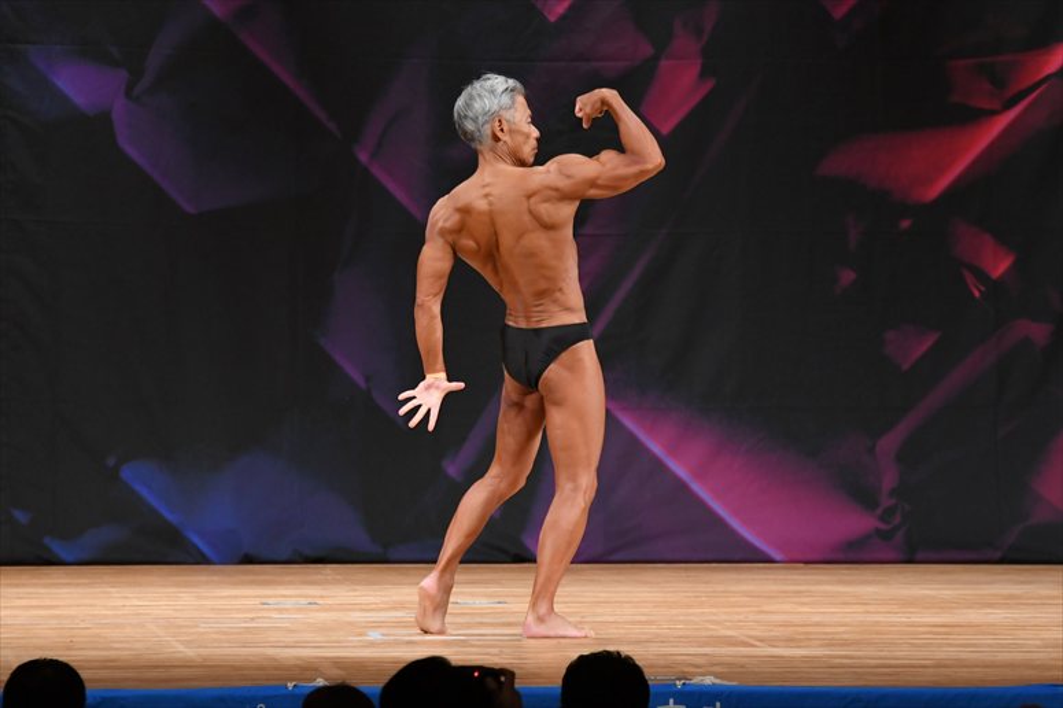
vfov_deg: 5.1
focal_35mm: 270
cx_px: 532
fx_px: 7969
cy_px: 354
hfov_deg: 7.6
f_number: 5.6
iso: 3200
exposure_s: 1/400
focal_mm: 180
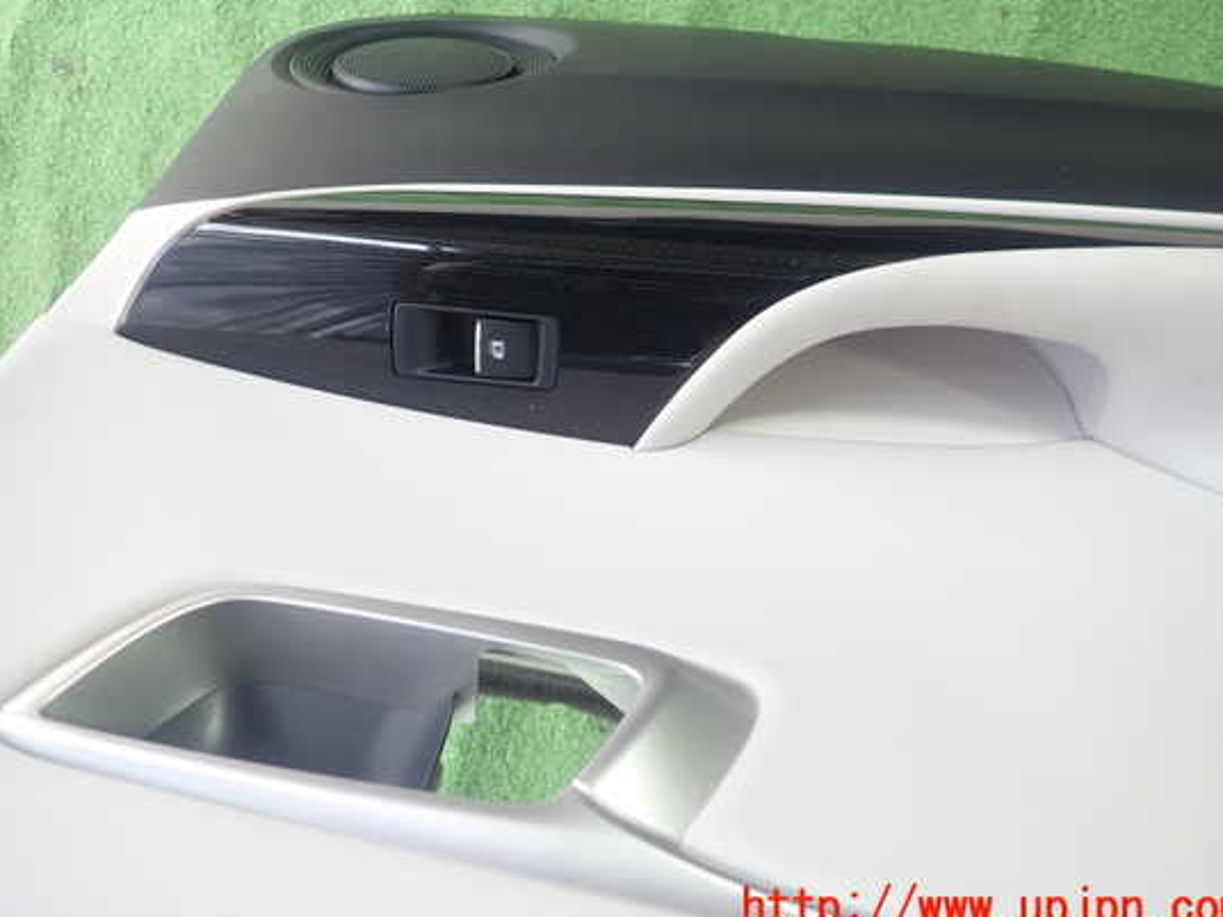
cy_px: 424
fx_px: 989
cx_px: 573
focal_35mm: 28
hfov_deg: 63.4
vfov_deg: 49.7
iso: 200
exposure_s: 1/60
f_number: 2
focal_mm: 4.5
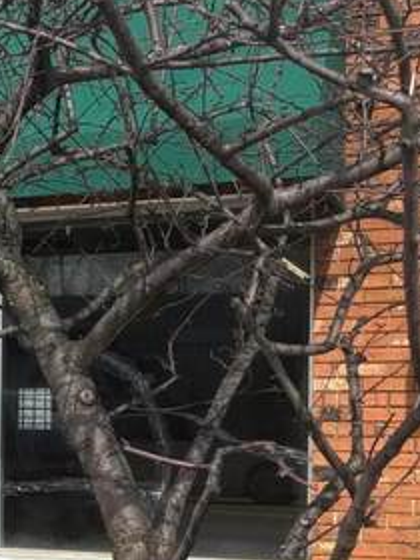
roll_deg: -2.7
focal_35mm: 89
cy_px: 452
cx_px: -286
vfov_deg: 21.7
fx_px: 1440
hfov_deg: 14.9
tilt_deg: -0.5
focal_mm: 5.96
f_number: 1.6
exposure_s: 1/3937
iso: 50
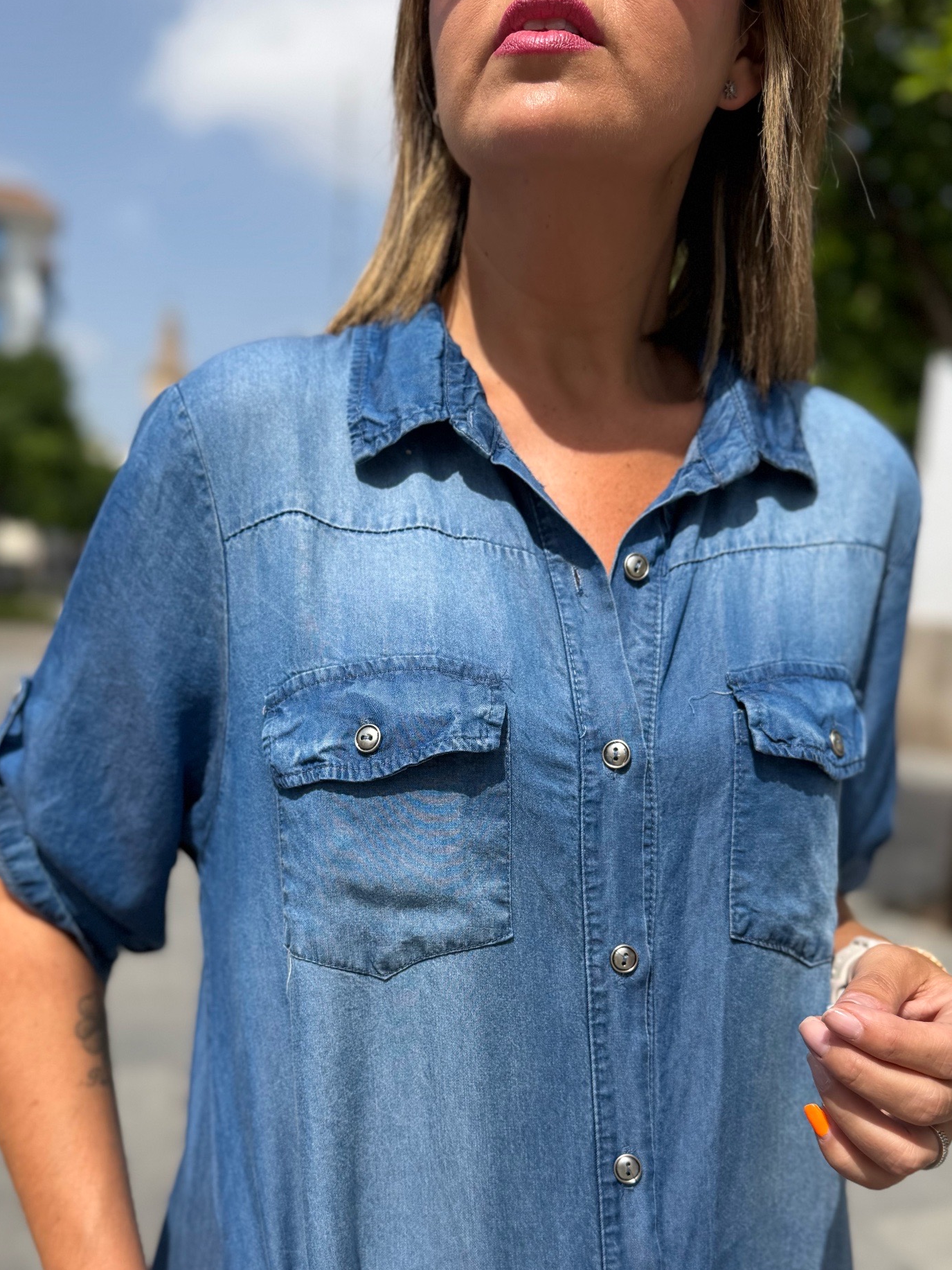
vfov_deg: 56.0
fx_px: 1173
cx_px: 422
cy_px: 806
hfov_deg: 44.1
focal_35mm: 32
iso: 80
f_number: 1.78
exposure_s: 1/5319
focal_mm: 6.76
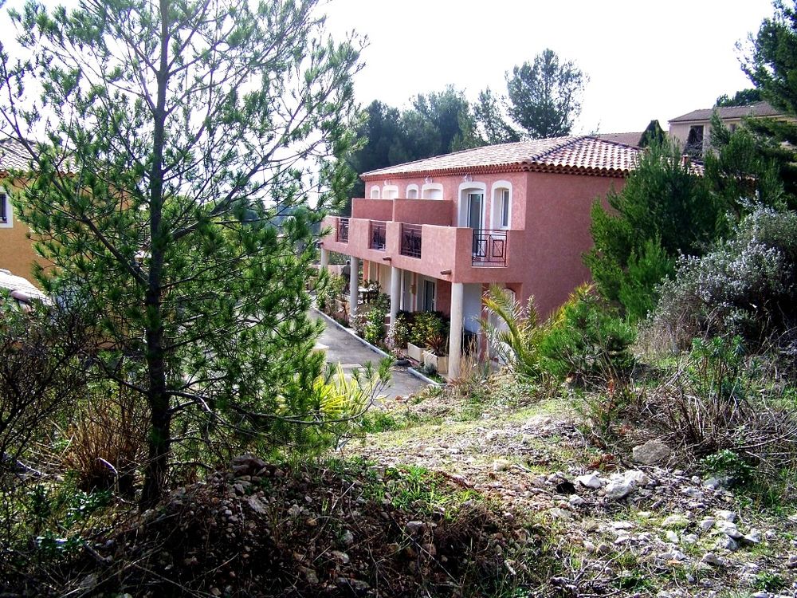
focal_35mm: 36
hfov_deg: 51.4
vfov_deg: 39.7
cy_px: 299
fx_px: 829
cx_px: 398
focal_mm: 5.85
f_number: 2.8
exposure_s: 1/640
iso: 64
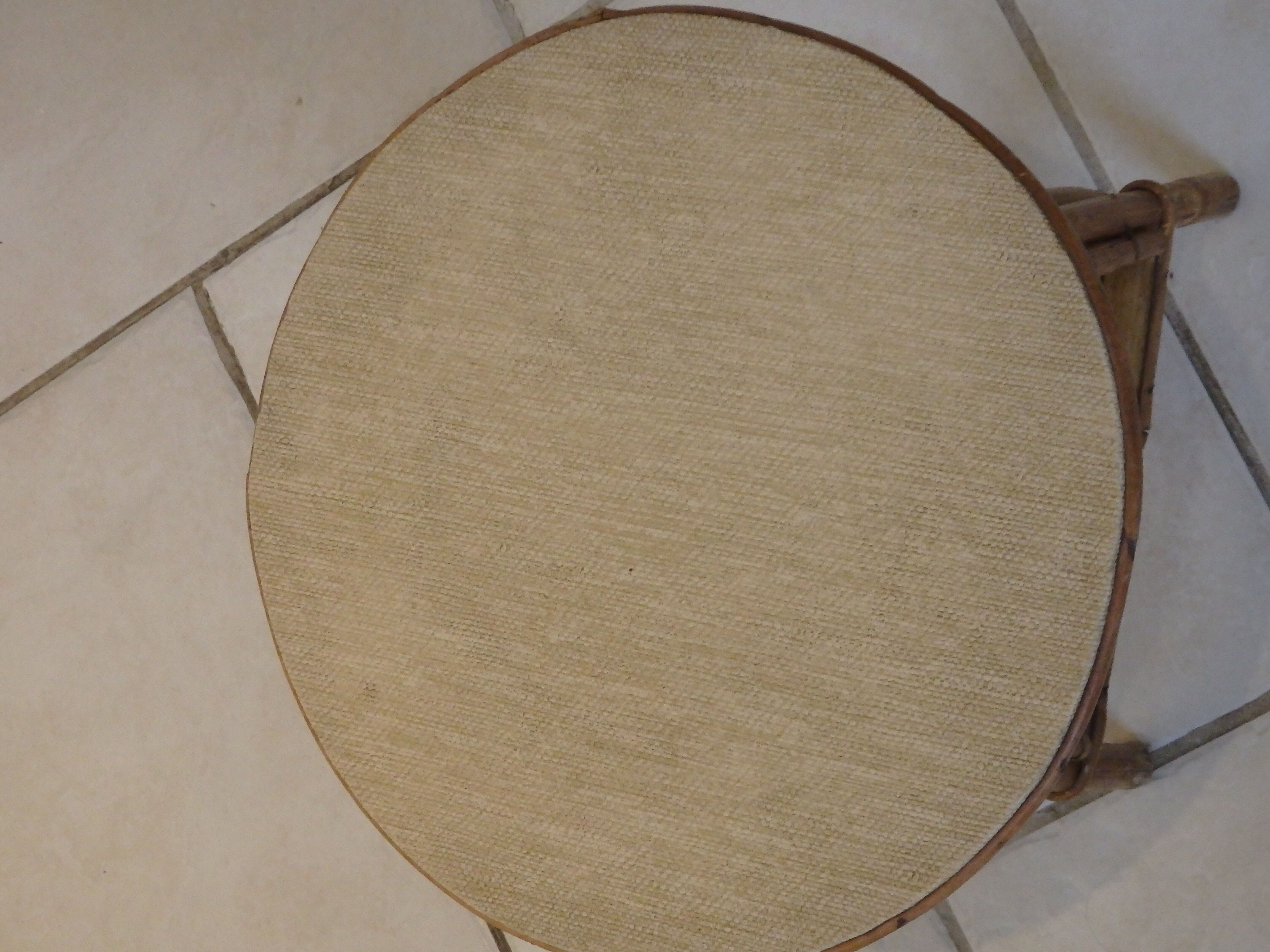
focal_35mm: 80
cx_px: 635
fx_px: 2935
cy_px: 476
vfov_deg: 18.4
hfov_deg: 24.4
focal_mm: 14.4
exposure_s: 1/20
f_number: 4.6
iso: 800
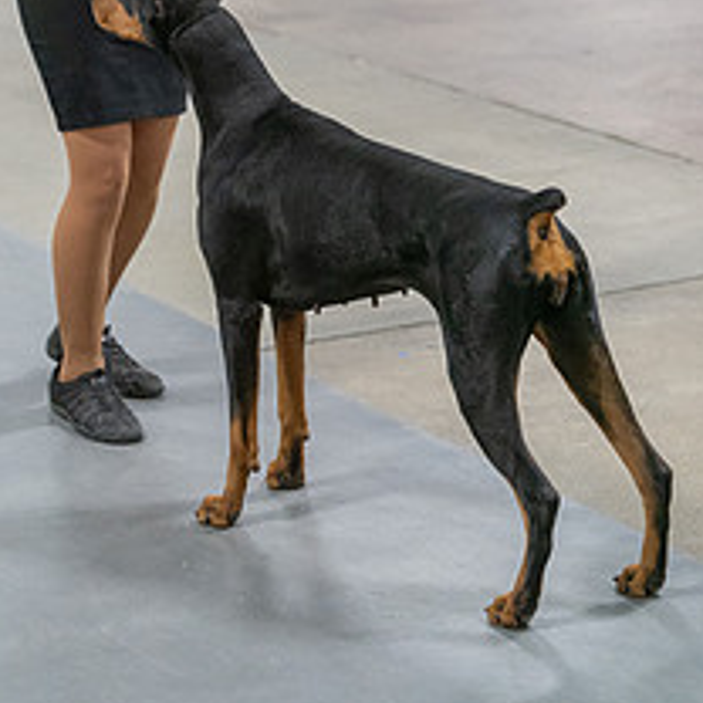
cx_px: 230
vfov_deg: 13.3
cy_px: 0
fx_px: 2964
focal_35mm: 129
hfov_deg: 13.5
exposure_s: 1/320
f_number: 2.8
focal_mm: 70
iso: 6400
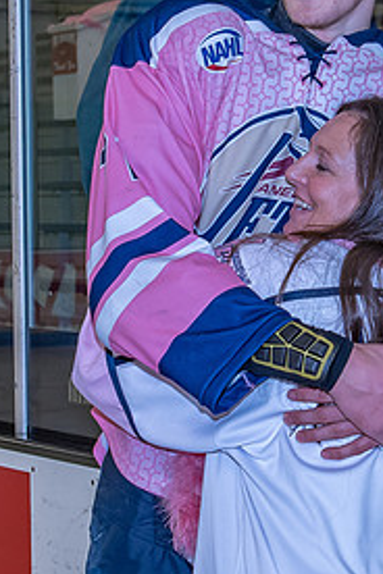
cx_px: 261
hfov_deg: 9.3
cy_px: 229
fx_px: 2346
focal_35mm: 147
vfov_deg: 14.0
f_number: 5
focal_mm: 40
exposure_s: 1/250
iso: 800
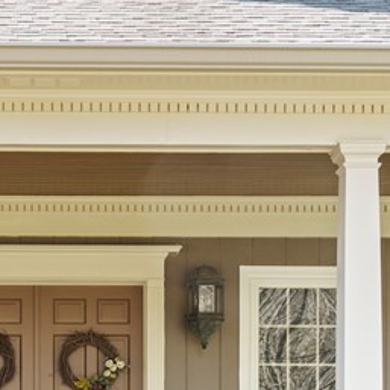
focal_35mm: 115
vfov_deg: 14.5
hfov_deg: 15.0
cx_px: 21
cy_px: 505
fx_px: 1466
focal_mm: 32
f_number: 6.3
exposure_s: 1/6
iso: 100
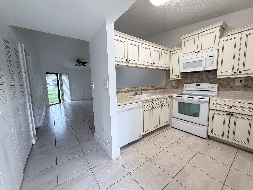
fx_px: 102
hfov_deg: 102.1
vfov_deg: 85.7
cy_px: 95
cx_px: 126
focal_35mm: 14
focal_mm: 2.22
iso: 160
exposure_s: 1/120
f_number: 2.2
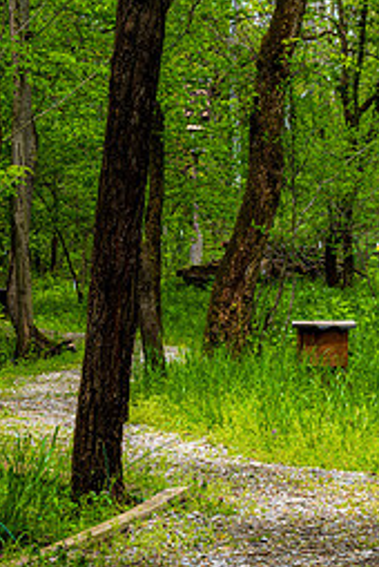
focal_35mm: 146
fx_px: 2299
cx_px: 167
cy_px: 208
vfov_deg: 14.0
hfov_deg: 9.4
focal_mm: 55
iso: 100
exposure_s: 1/30
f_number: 13
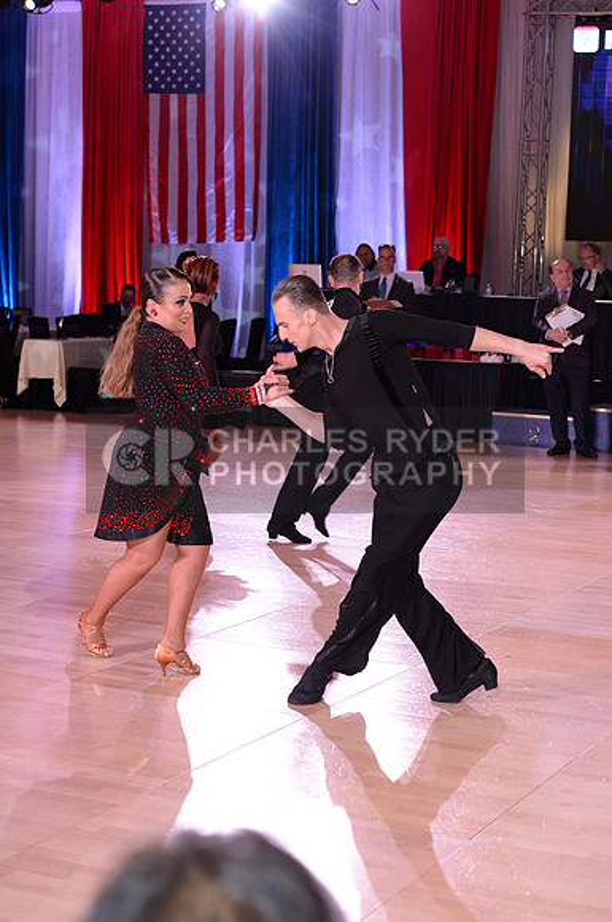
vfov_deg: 26.0
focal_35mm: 78
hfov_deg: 17.4
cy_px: 461
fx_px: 1995
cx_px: 306
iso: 1600
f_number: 4.5
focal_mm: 78
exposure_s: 1/200
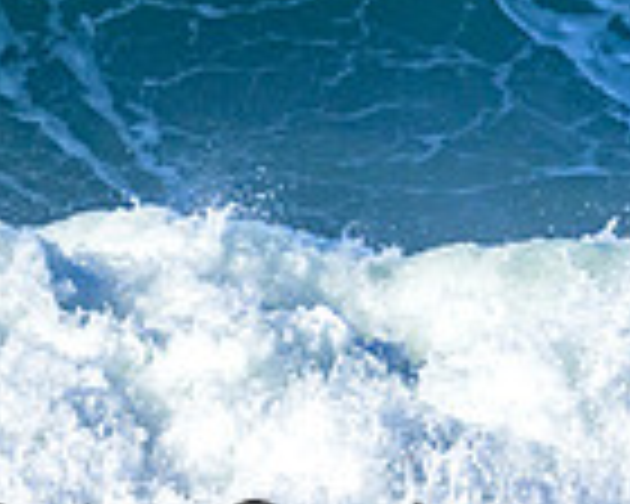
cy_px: -205
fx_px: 58156
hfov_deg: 0.6
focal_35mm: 3119
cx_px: 216
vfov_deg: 0.5
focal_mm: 800
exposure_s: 1/2000
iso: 640
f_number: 8
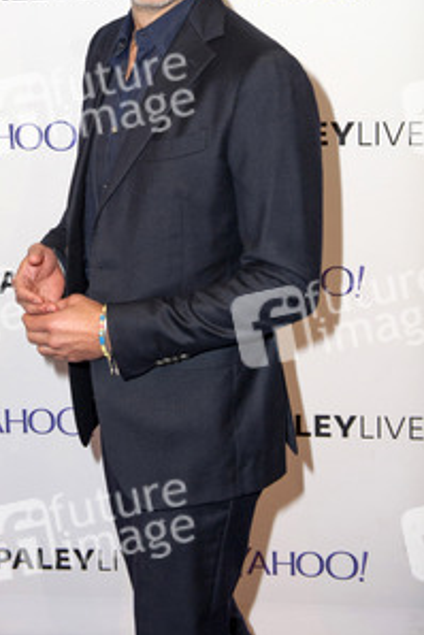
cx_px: 148
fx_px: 900
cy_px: 211
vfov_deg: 38.4
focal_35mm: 51
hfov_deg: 26.4
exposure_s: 1/400
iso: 400
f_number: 4
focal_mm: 38
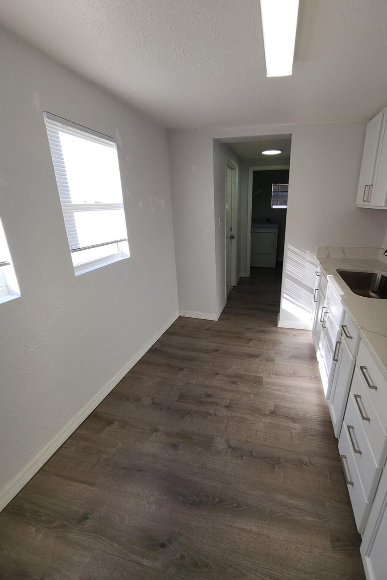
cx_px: 220
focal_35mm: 14
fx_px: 226
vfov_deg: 104.2
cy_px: 286
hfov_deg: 80.8
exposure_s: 1/234
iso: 50
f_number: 2.2
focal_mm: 2.2
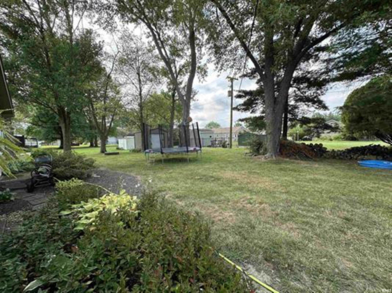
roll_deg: +1.4
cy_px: 146
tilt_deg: -2.9
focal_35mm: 14
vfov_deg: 85.6
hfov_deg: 102.1
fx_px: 158
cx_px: 196
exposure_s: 1/443
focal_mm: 2.22
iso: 40
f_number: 2.2
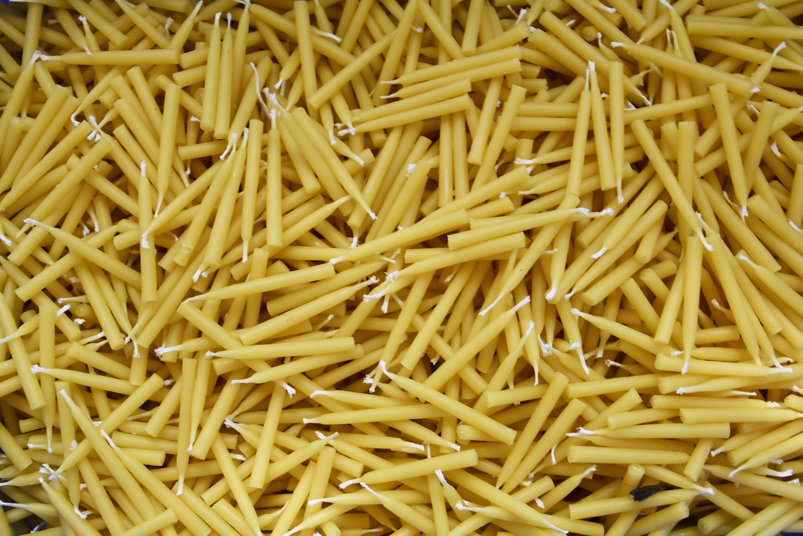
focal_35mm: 37
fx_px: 825
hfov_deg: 51.9
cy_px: 268
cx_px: 402
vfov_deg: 35.9
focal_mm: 25
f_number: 4
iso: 400
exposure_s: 1/15
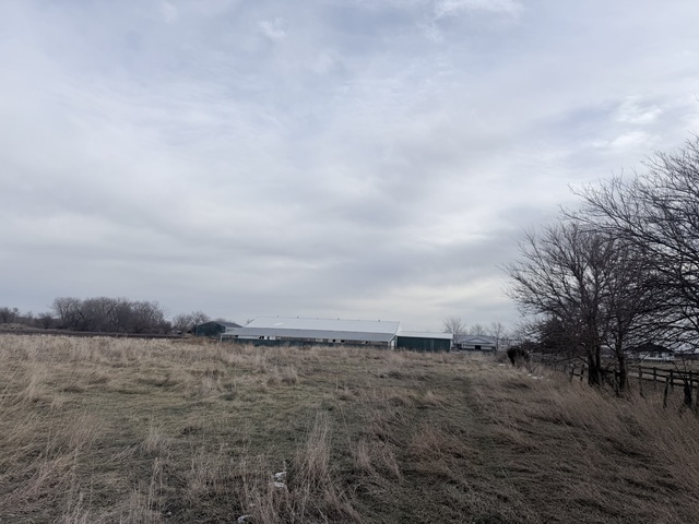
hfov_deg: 71.6
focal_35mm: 24
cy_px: 262
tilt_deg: +8.9
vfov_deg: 56.8
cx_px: 350
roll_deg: -2.9
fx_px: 485
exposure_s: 1/6711
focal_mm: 6.76
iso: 80
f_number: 1.78
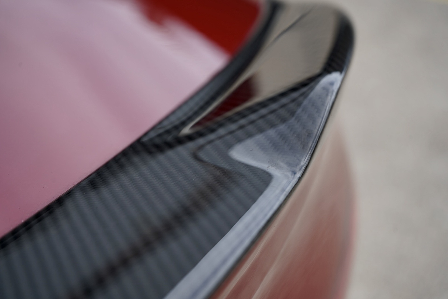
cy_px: 150
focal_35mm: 70
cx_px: 224
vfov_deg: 19.5
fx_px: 872
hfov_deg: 28.8
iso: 100
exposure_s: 1/250
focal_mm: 70
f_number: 7.1
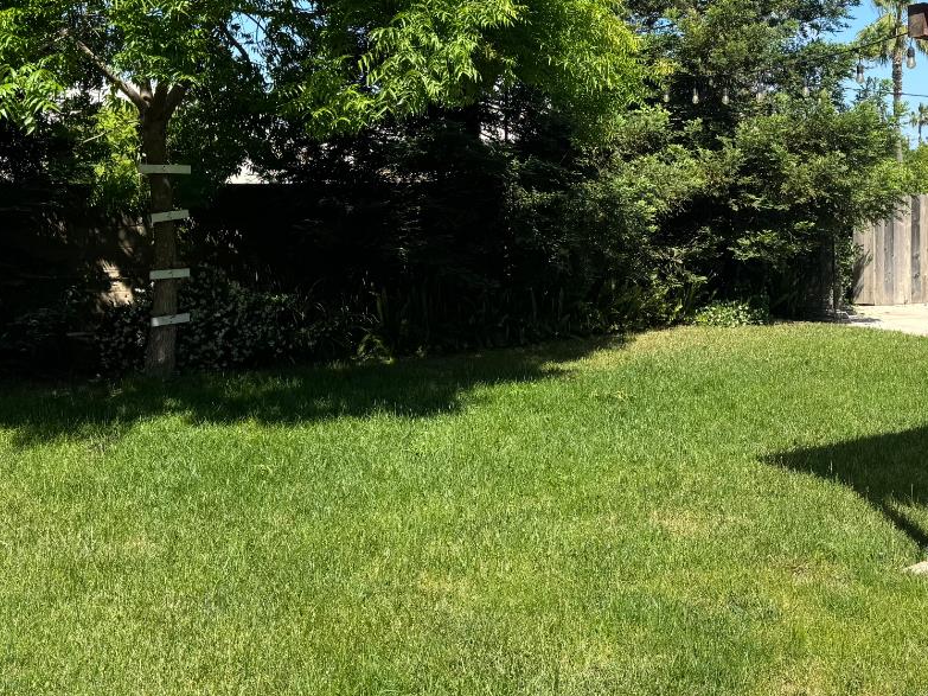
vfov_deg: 31.3
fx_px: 1233
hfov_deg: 40.5
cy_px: 229
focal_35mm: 46
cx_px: 653
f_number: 1.78
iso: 80
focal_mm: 6.76
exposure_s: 1/2604
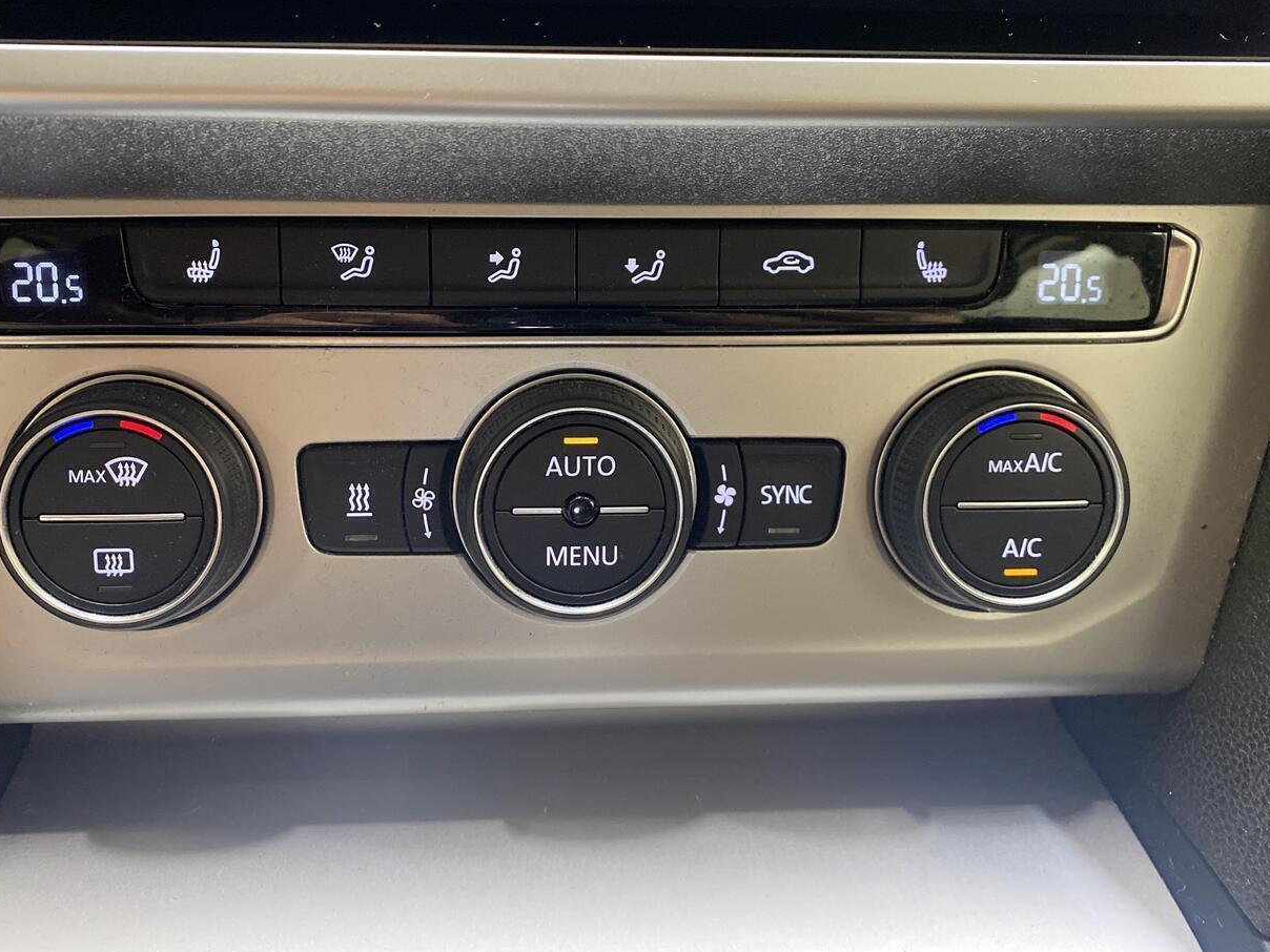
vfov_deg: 45.3
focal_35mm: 31
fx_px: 1137
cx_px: 577
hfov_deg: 58.3
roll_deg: -1.8
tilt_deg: -31.8
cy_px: 417
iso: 500
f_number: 1.8
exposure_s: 1/50
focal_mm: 4.25
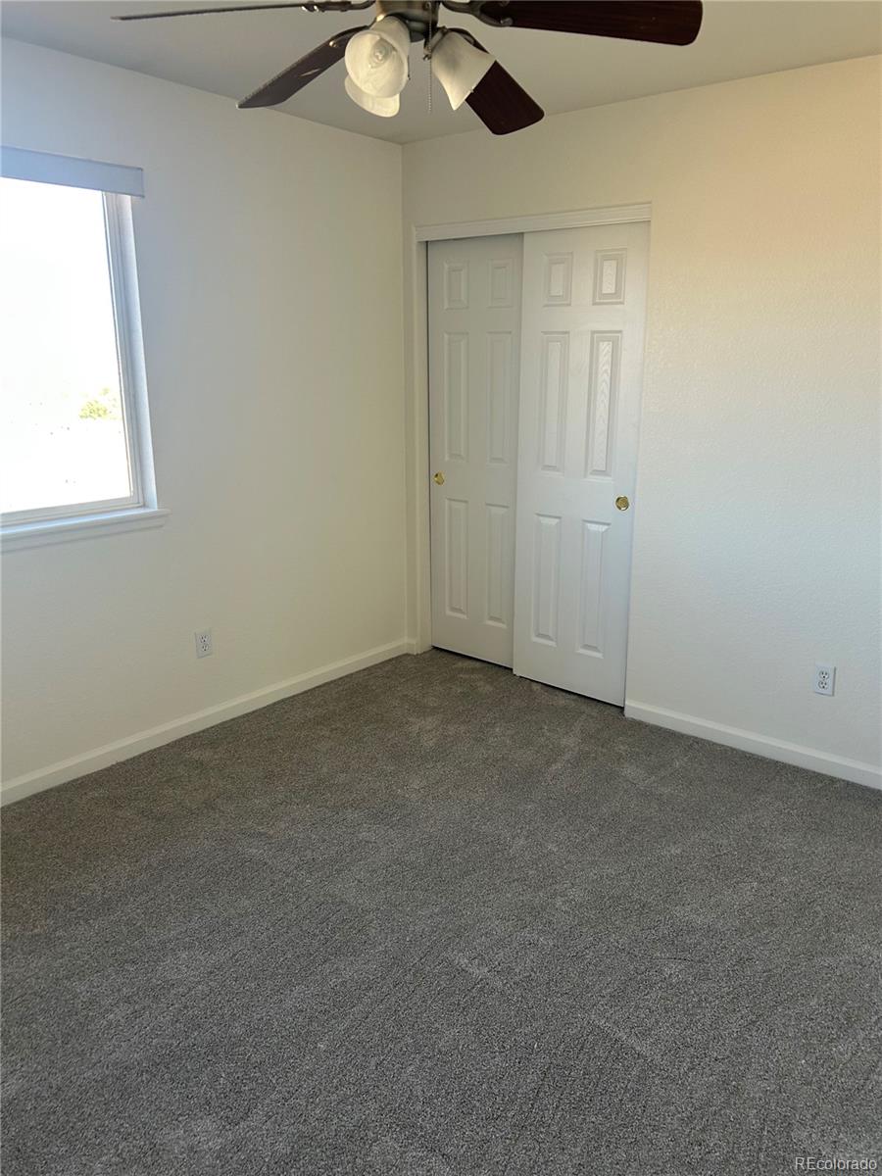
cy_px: 588
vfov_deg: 67.3
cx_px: 441
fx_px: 883
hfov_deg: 53.1
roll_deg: +1.3
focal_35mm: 26
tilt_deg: -15.2
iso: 64
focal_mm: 5.7
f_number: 1.5
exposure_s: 1/121
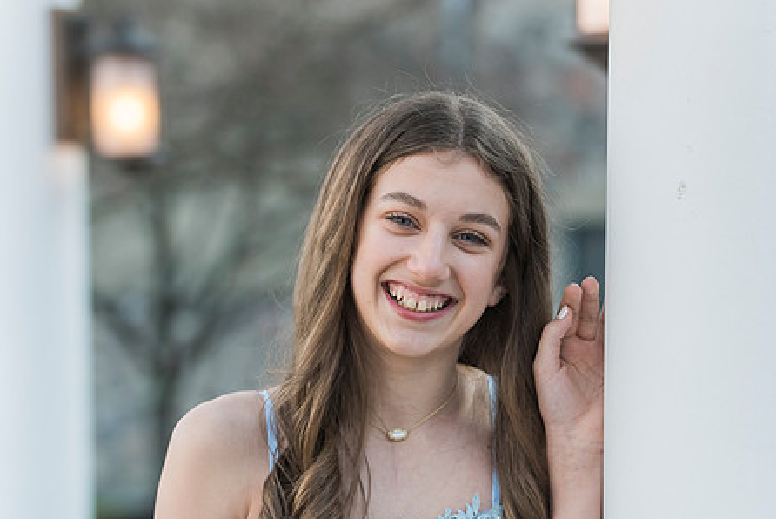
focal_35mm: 131
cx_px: 441
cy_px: 322
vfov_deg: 10.5
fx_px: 2826
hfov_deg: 15.6
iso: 800
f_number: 3.5
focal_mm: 98
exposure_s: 1/1250
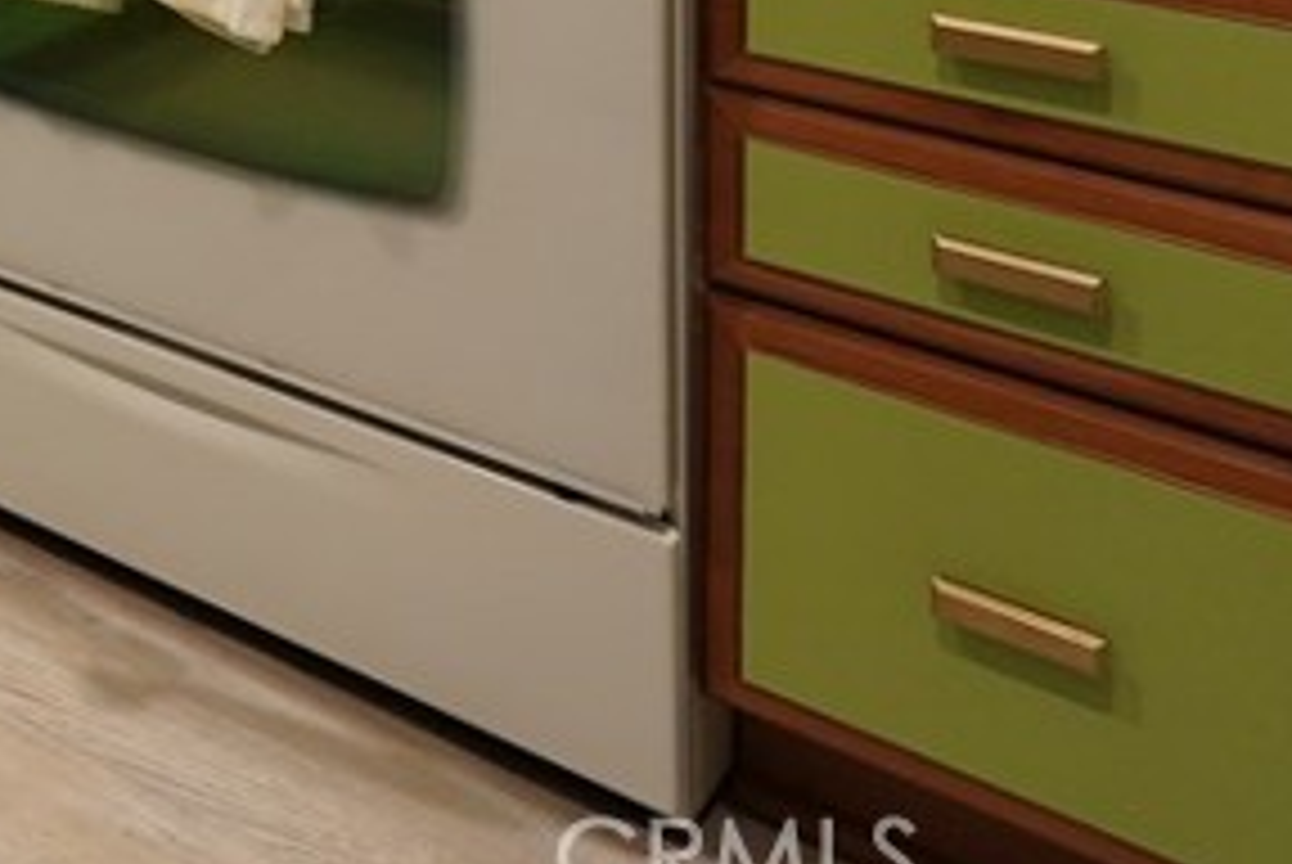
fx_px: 2048
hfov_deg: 24.7
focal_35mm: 57
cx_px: -761
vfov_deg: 19.1
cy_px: -614
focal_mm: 16
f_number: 4.5
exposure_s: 1/60
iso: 1600
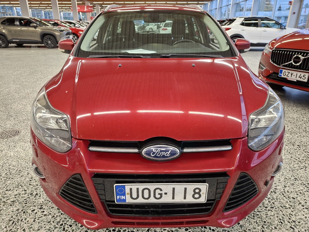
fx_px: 205
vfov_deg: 58.9
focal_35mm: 23
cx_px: 154
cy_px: 116
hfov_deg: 73.9
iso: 160
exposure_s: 1/60
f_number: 1.8
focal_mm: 5.54
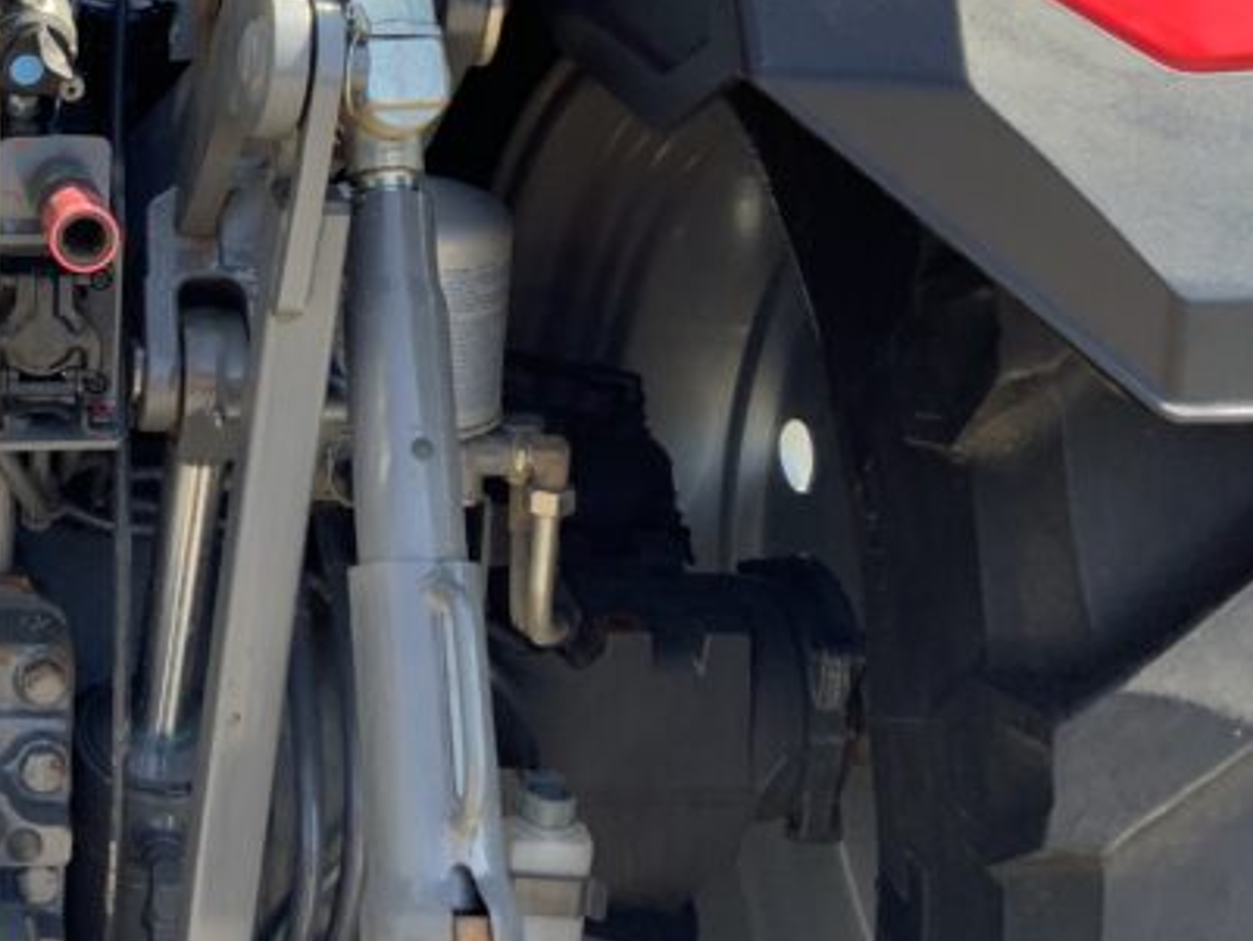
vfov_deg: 19.6
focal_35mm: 74
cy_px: 141
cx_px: -34
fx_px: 2679
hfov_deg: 24.9
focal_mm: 3
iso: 16
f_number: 1.8
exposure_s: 1/163
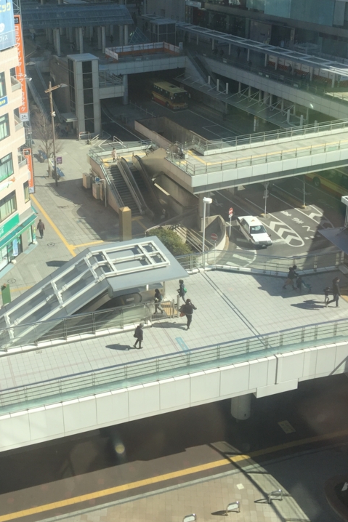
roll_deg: +2.6
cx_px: 95
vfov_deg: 44.7
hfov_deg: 30.8
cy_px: 169
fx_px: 623
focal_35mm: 43
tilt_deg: -21.2
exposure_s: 1/1412
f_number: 2.2
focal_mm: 4.15
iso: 32
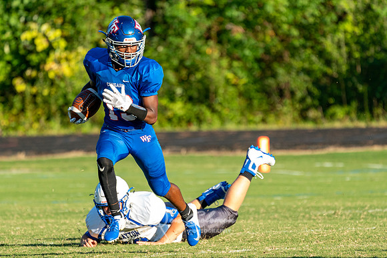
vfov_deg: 2.1
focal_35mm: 668
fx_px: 7184
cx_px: 204
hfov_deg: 3.1
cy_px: 148
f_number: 5.6
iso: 1000
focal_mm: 397
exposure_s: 1/1000
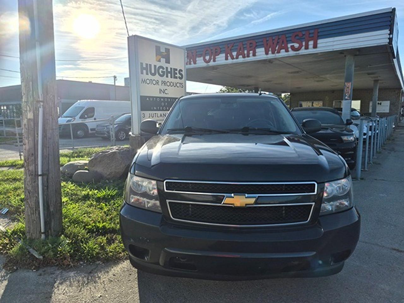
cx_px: 202
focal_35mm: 23
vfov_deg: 58.9
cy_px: 152
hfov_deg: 73.9
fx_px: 268
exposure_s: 1/7696
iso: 50
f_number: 1.8
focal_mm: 5.4
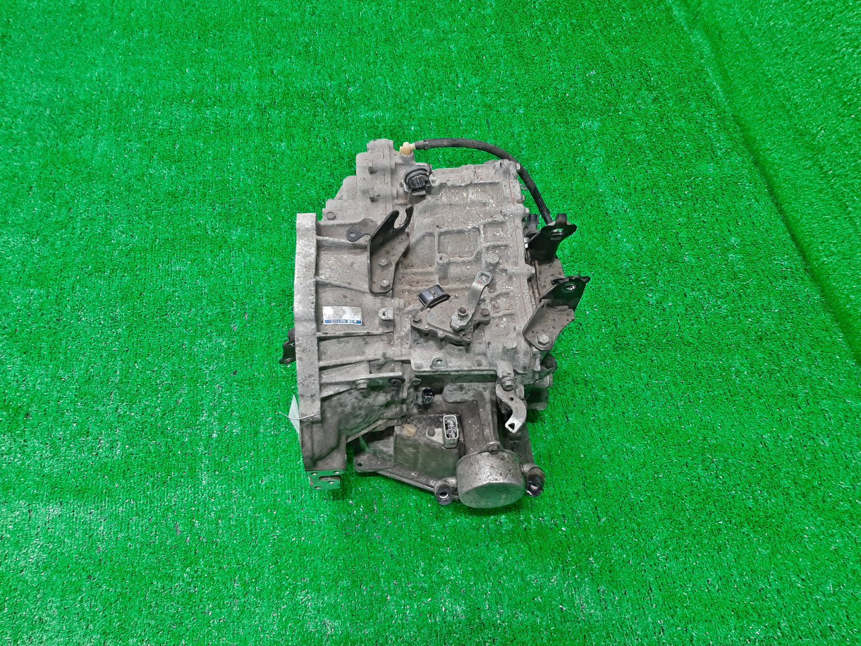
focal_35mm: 26
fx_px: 647
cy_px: 323
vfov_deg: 53.1
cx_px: 430
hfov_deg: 67.3
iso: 132
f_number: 1.7
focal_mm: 3.93
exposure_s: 1/50
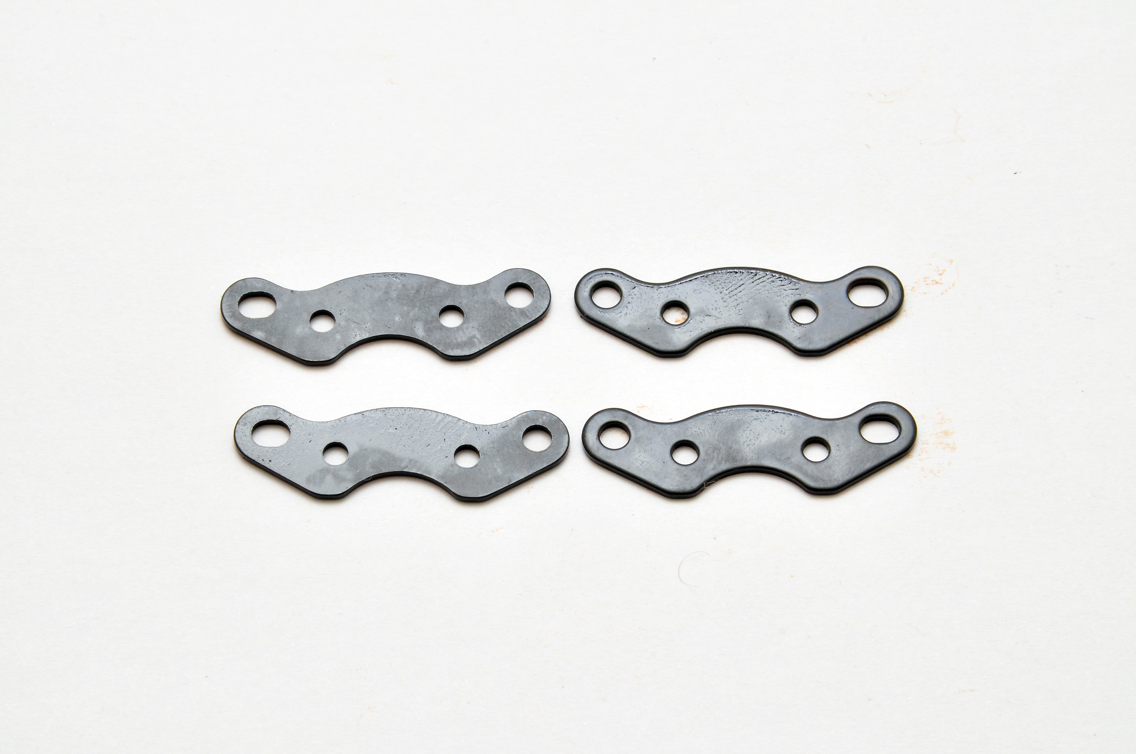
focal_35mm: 174
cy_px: 377
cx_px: 568
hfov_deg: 11.8
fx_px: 5484
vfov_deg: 7.9
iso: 400
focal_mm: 116
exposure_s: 1/60
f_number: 22
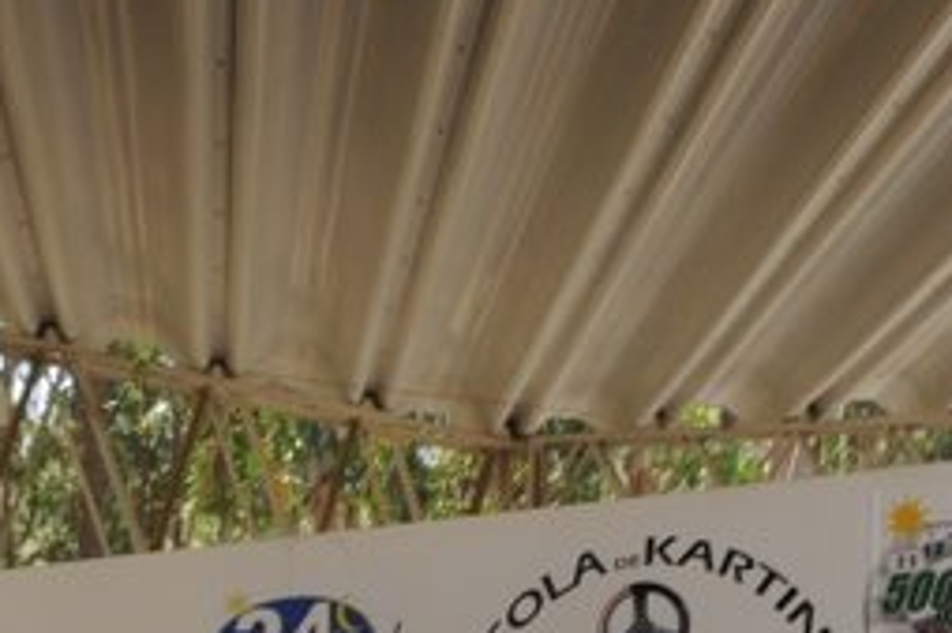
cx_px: 379
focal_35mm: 121
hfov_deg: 16.9
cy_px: 1049
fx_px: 3198
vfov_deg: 10.8
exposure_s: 1/60
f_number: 8
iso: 200
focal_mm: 20
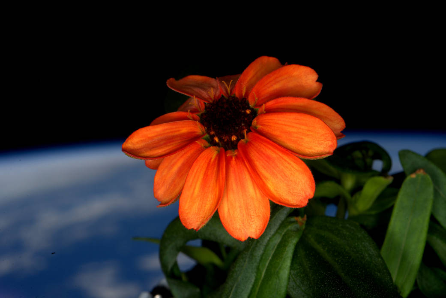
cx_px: 223
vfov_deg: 22.6
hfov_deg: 33.4
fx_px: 743
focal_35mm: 60
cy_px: 149
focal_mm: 60
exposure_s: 1/250
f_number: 32
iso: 500
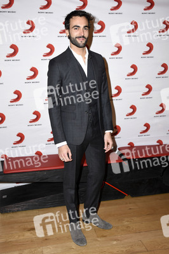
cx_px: 84
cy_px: 127
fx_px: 275
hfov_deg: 34.2
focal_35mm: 39
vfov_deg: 49.6
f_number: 4.5
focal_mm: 26
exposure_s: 1/125
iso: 640
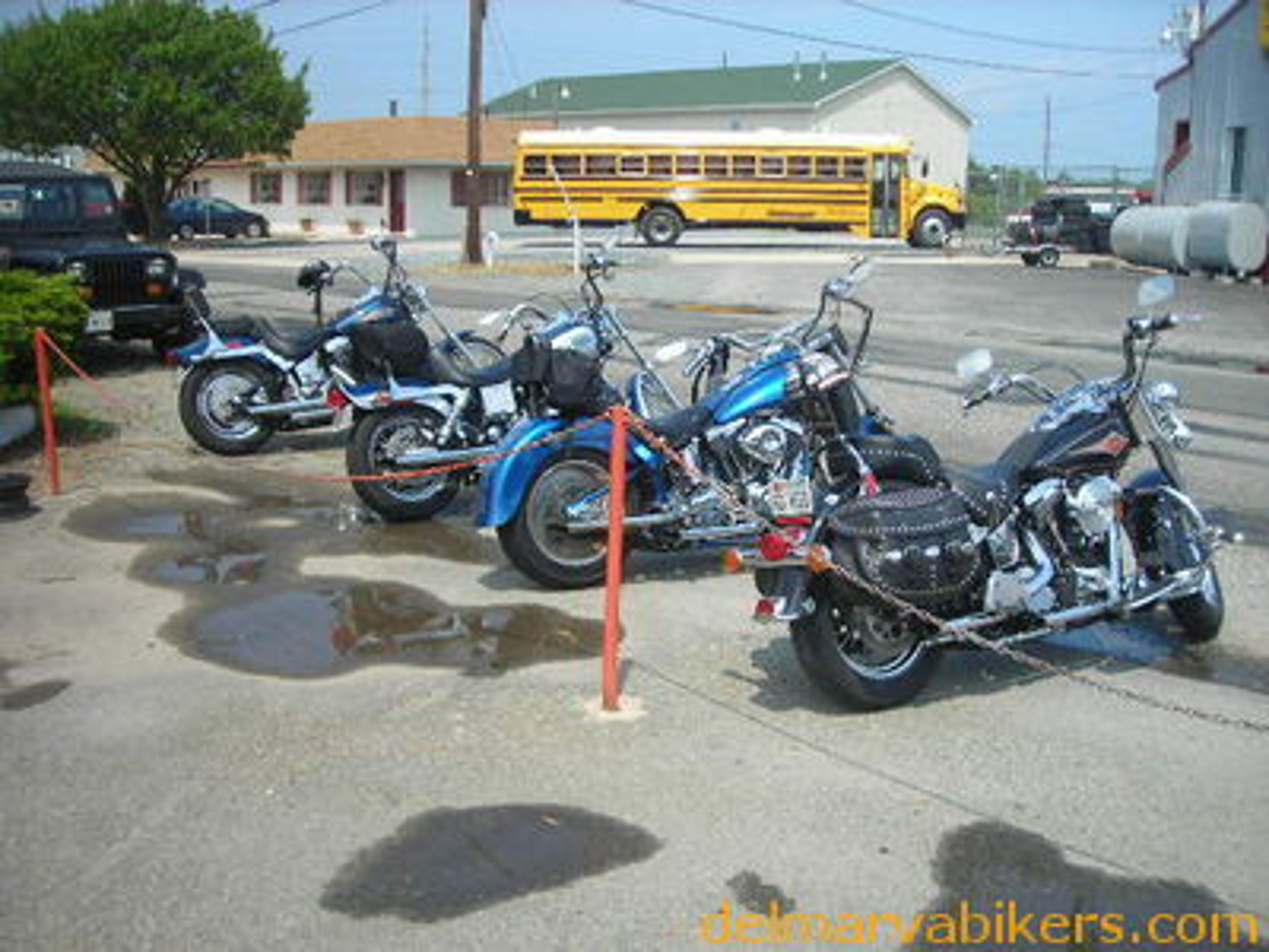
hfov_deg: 49.0
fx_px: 1393
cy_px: 476
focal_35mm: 38
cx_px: 634
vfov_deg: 37.7
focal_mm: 6.3
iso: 50
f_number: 6.4
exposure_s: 1/127
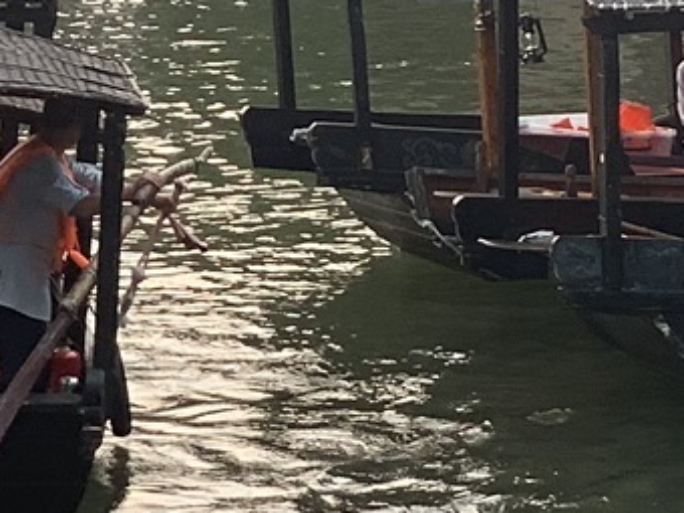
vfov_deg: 4.7
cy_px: -847
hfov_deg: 6.5
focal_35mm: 306
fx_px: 6046
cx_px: 716
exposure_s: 1/122
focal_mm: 6
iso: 20
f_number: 2.4
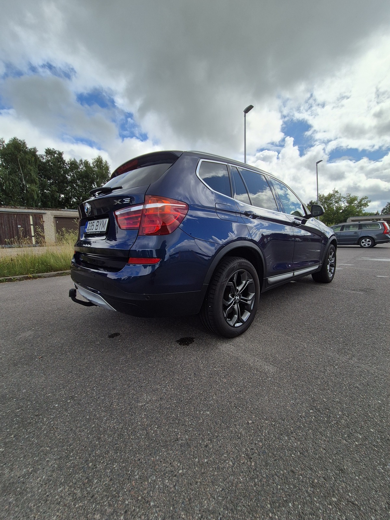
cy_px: 260
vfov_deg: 106.2
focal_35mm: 13
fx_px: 195
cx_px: 195
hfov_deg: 89.9
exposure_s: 1/2728
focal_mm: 2.2
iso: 50
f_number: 2.2
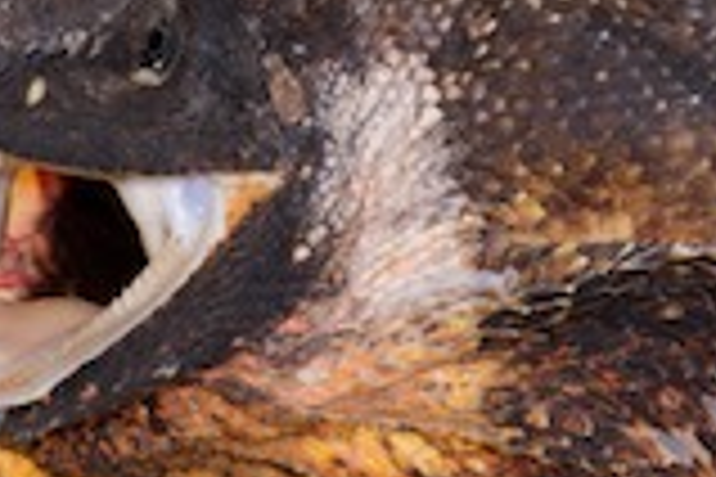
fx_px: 9856
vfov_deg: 2.8
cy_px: 443
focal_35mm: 496
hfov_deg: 4.2
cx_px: 171
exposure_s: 1/60
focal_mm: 105
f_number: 7.1
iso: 100
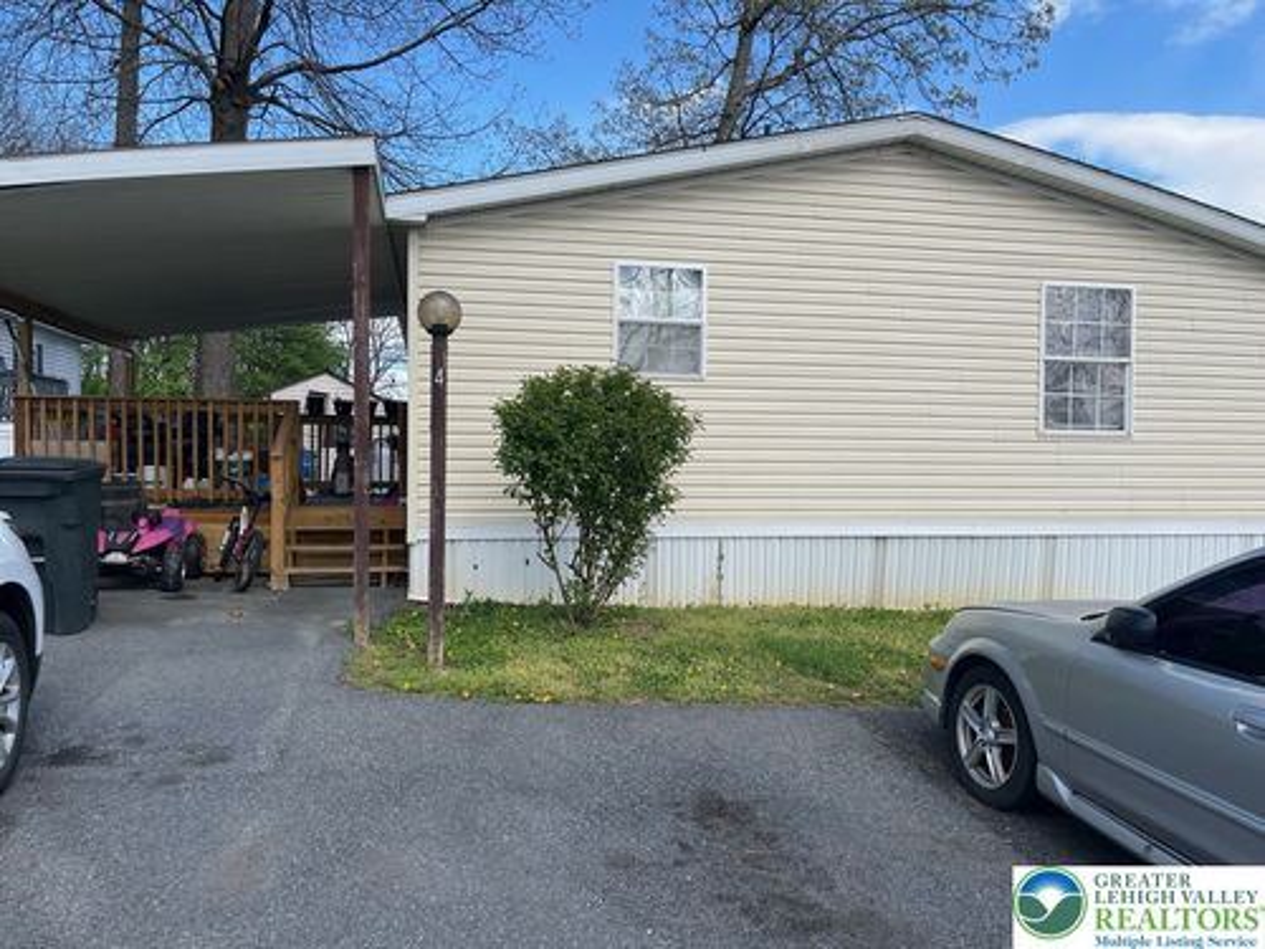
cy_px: 474
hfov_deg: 67.3
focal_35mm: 26
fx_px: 950
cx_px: 632
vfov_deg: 53.1
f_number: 1.6
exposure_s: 1/1923
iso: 50
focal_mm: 5.1
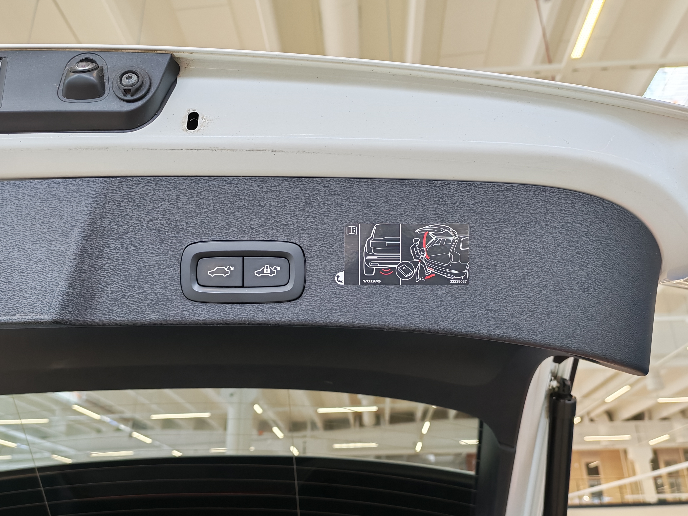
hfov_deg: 55.4
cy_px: 258
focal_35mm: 33
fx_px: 656
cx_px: 344
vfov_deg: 42.9
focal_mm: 6.12
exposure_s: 1/100
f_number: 1.9
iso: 267
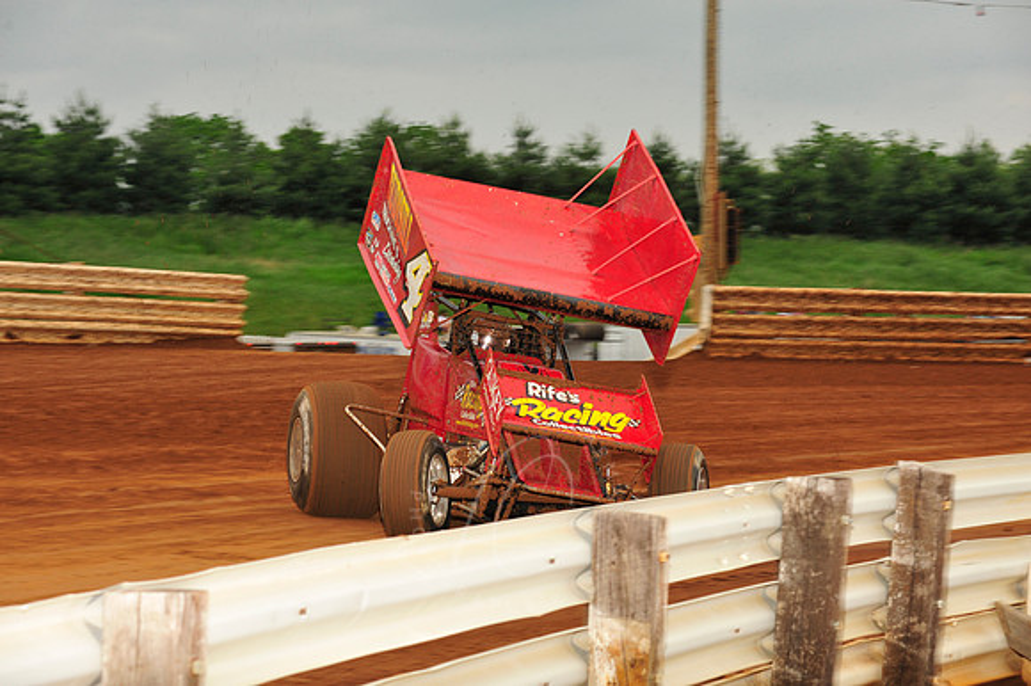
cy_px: 343
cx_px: 516
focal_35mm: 112
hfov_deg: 18.3
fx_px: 3206
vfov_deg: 12.2
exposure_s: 1/320
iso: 800
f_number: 7.1
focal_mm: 112
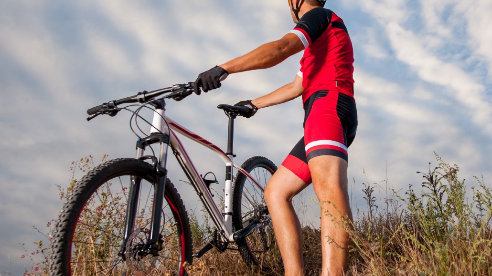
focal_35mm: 33
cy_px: 105
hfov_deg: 58.8
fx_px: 430
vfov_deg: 35.4
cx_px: 303
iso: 200
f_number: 4
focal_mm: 20
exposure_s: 1/640
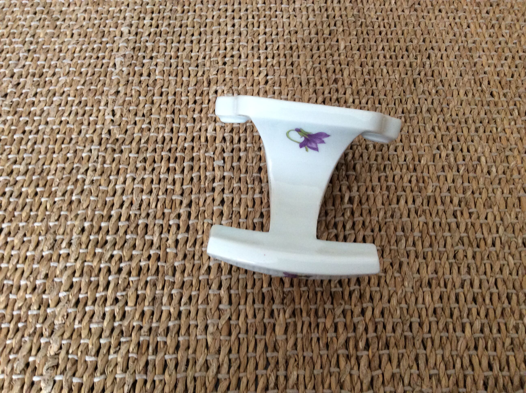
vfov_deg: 44.1
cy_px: 196
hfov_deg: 56.9
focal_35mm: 32
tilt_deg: -59.6
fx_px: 486
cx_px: 263
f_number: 2.4
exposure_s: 1/25
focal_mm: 3.3
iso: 160
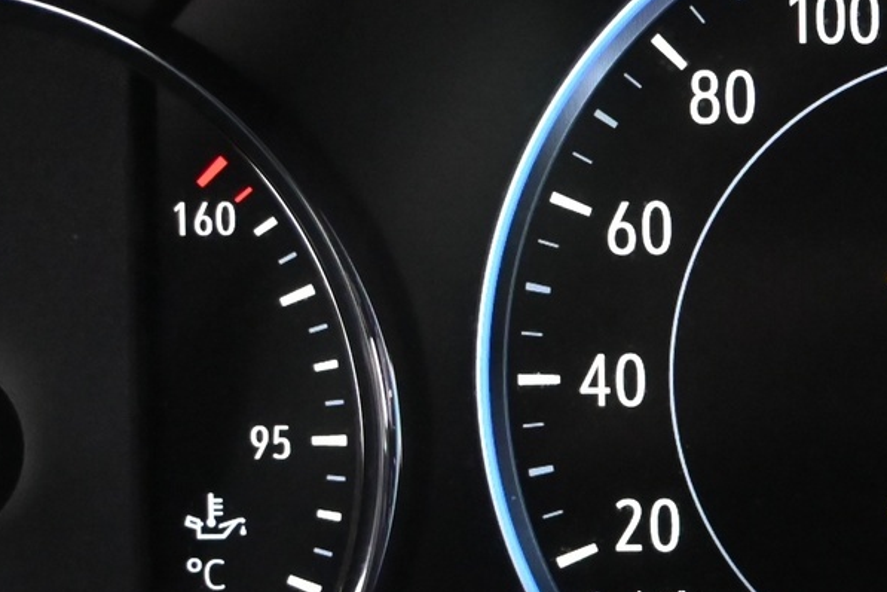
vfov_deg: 12.0
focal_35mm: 114
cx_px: 992
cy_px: 297
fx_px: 2809
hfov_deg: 17.3
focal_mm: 28
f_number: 5
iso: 6400
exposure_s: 1/40
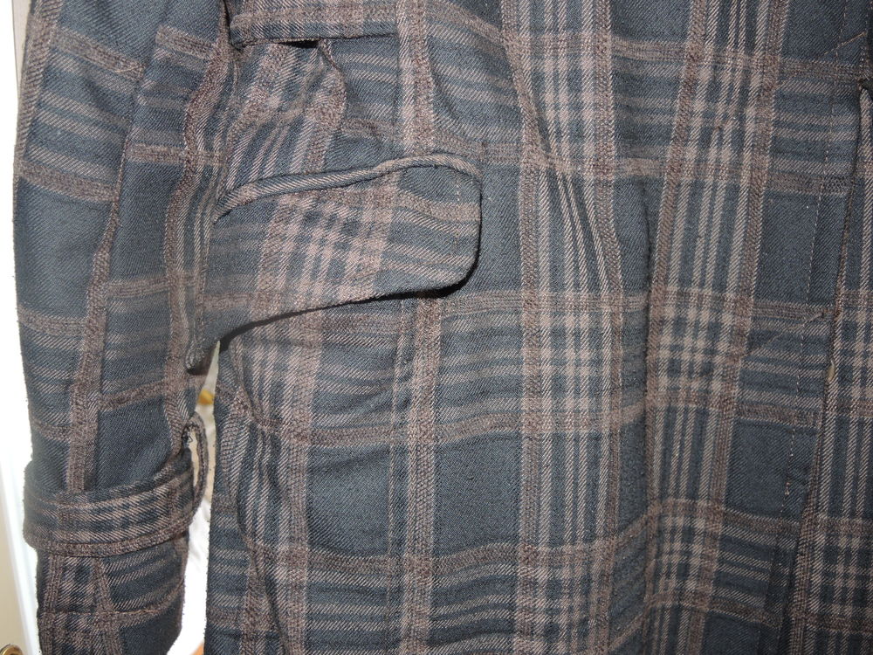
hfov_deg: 63.4
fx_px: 706
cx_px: 436
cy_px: 328
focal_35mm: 28
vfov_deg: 49.7
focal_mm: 6
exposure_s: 1/30
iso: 200
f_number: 2
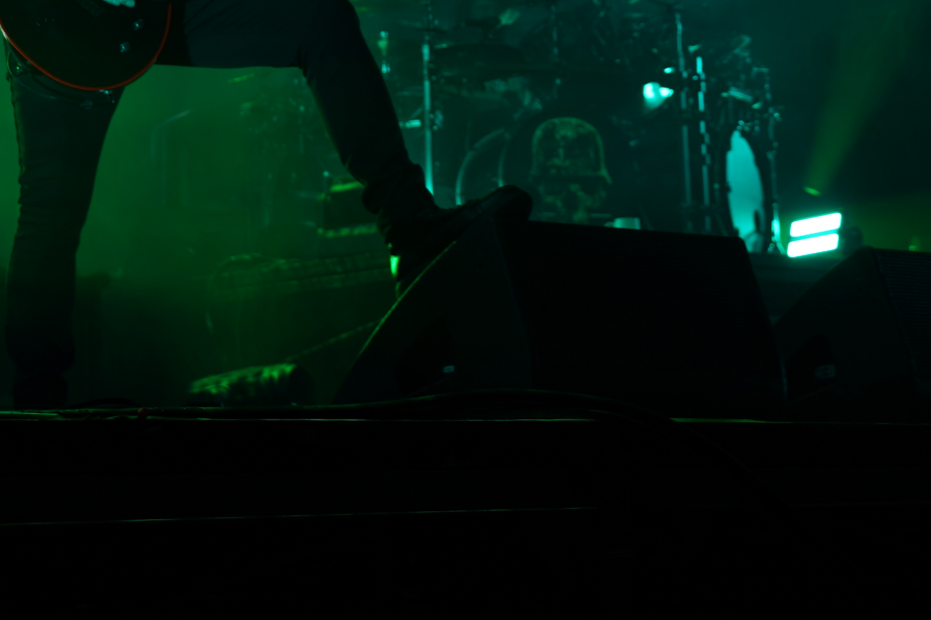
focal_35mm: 106
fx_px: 2741
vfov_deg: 12.6
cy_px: -111
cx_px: 563
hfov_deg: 19.3
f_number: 4.5
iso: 100
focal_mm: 34
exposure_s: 1/50
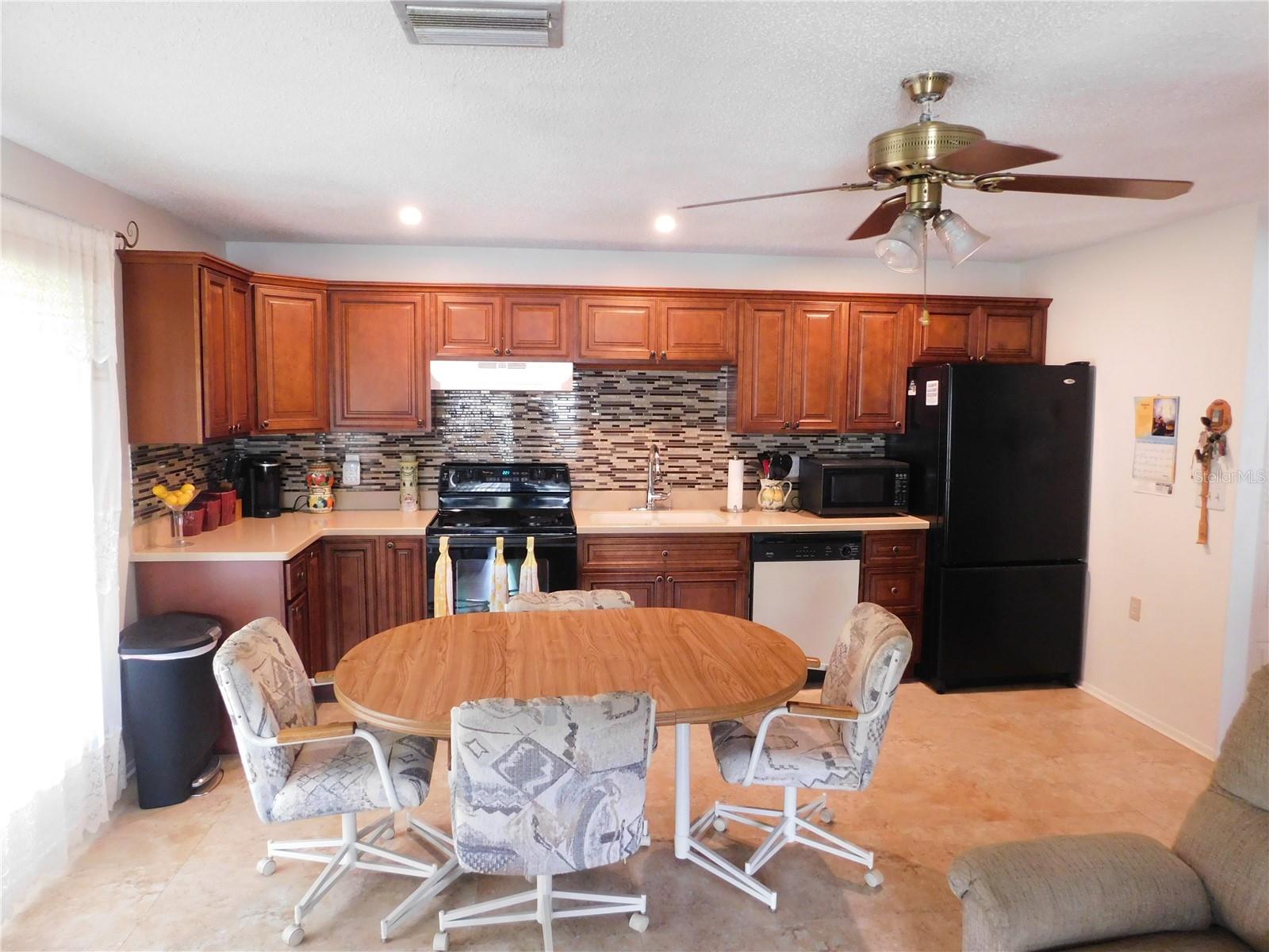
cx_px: 634
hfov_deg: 73.9
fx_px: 843
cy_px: 476
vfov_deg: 58.9
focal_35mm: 23
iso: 400
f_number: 3
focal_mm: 4
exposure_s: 1/10
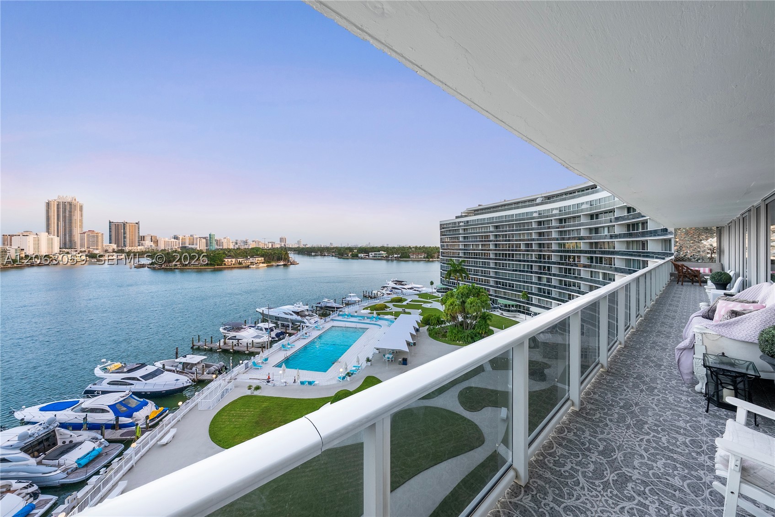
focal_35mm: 12
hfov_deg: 112.6
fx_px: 258
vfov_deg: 90.1
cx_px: 388
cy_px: 258
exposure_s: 1/60
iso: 400
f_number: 8
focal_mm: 12
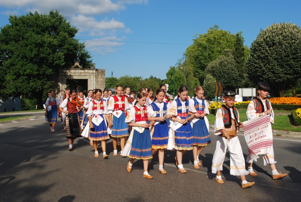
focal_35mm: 41
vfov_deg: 32.8
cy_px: 105
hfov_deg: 47.3
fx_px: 344
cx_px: 157
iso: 100
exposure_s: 1/250
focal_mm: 26
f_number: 8
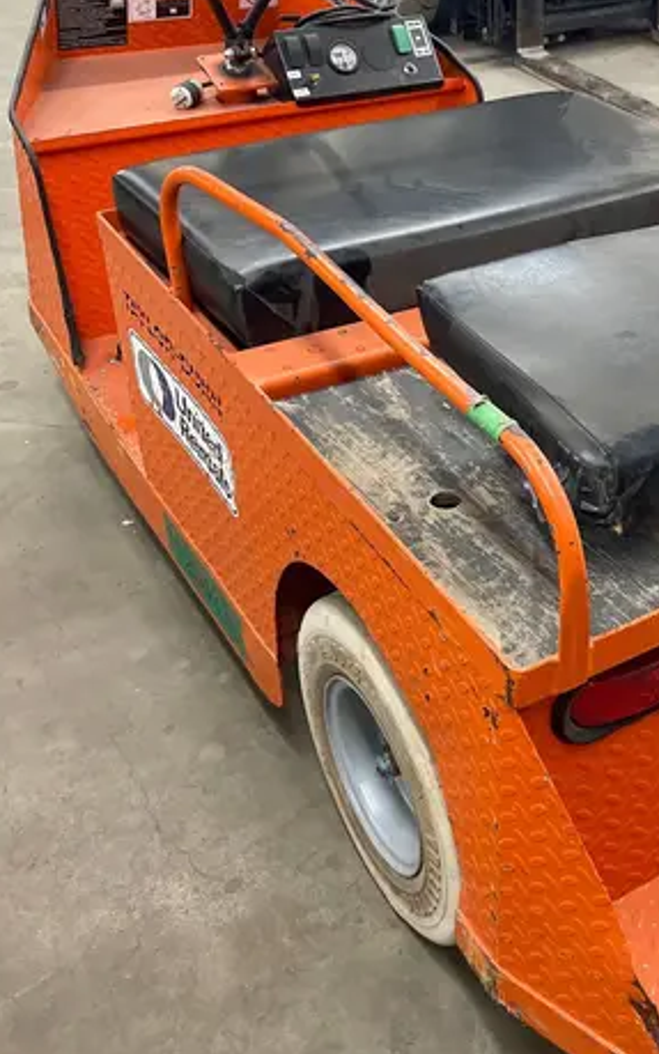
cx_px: 602
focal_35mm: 44
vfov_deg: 45.2
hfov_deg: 28.1
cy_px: 483
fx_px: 1264
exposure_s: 1/60
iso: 250
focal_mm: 4.2
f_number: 1.6
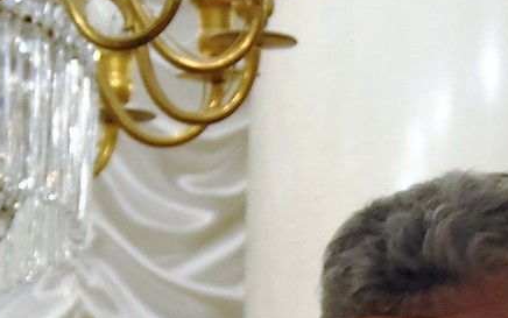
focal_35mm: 930
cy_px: 538
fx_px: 12882
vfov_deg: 1.4
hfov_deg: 2.3
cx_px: 439
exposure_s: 1/80
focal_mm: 155
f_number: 5.6
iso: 1600
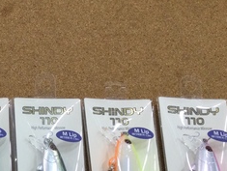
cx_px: -22
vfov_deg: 17.8
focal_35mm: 79
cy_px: 206
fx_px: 519
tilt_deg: -68.3
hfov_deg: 23.2
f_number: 2.4
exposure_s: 1/30
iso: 25
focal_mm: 3.3
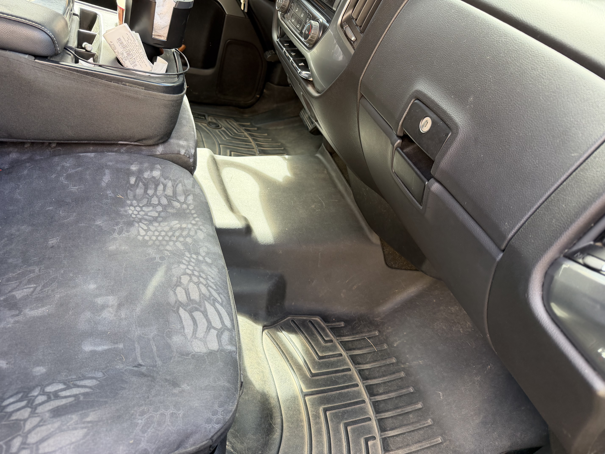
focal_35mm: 24
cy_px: 227
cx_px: 302
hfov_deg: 71.6
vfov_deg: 56.8
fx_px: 419
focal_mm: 6.76
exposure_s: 1/121
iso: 160
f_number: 1.78
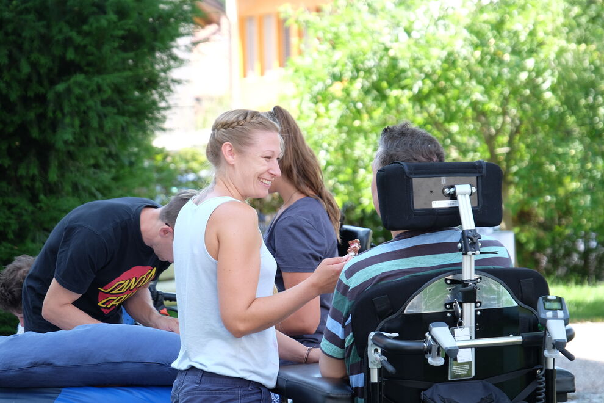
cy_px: 202
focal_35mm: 174
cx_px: 302
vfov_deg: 7.9
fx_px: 2919
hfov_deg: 11.8
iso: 200
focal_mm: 116.1
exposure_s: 1/52
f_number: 5.6
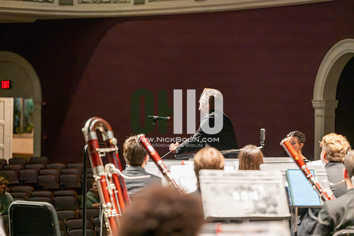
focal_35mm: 120
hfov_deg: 17.1
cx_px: 177
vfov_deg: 11.4
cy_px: 118
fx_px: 1180
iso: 8000
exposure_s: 1/640
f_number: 2.8
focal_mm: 120
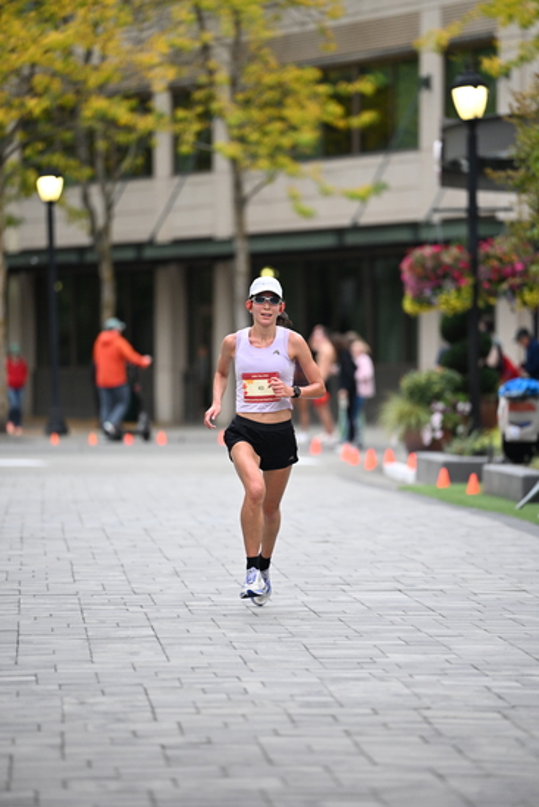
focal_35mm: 200
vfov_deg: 10.3
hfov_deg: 6.9
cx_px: 270
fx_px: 4488
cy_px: 404
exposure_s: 1/1000
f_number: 2.8
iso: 1600
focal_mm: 200
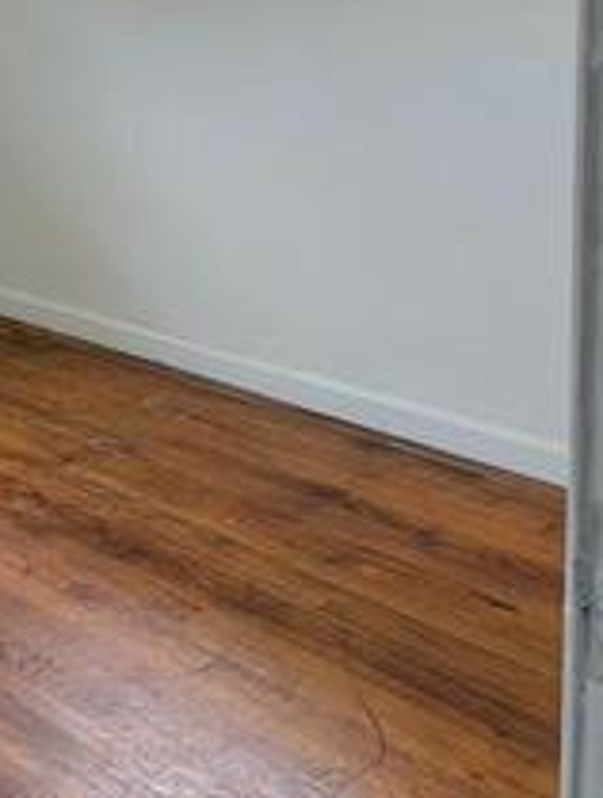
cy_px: 61
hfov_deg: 24.4
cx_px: -336
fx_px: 1017
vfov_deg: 39.4
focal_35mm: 44
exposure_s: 1/99.5
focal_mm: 2.02
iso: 63
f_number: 1.7
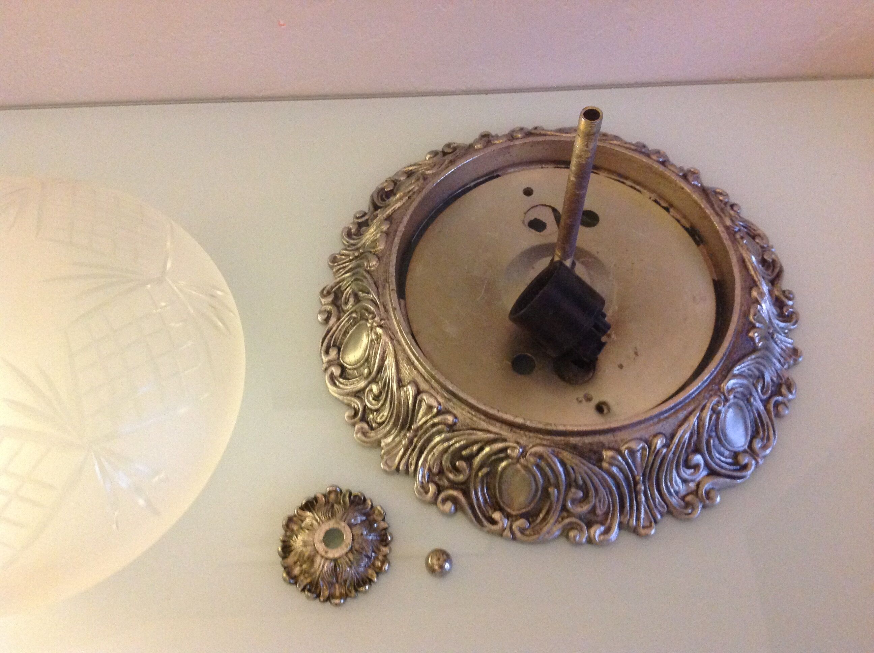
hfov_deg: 52.7
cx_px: 437
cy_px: 326
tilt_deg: -61.7
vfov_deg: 40.6
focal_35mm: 35
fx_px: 882
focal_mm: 4.28
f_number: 2.4
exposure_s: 1/17
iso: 500
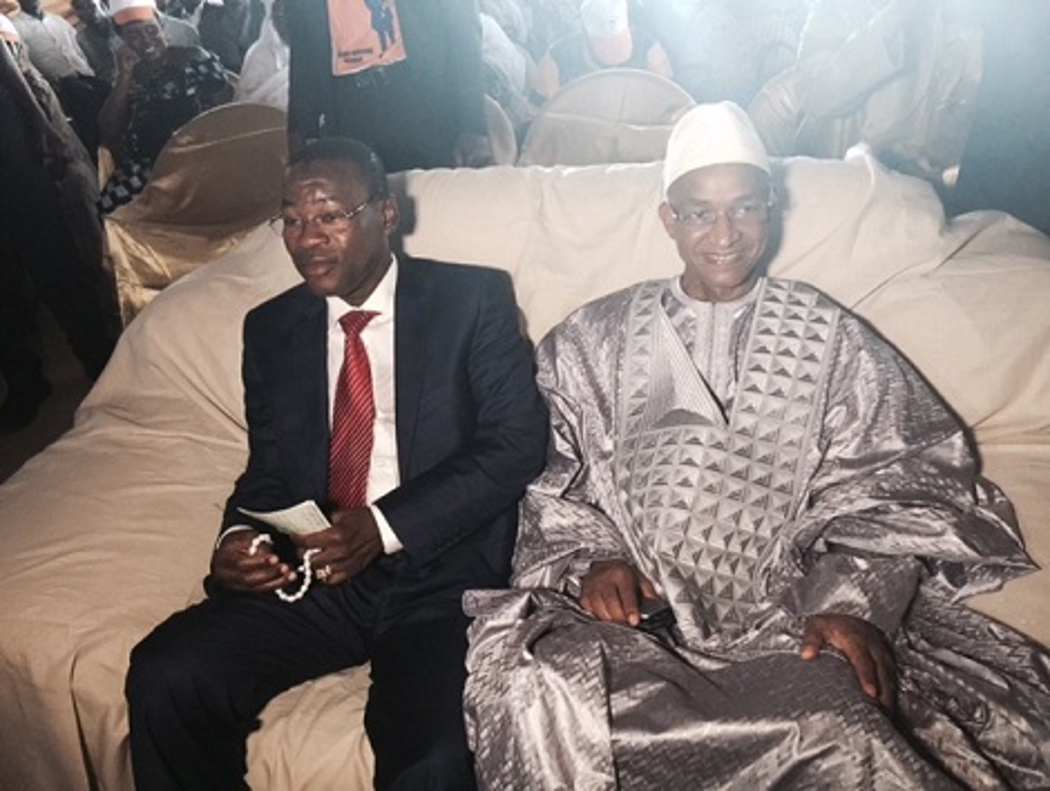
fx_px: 881
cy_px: 396
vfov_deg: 48.3
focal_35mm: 29
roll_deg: +5.1
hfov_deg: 61.6
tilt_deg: -26.4
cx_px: 525
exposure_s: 1/15
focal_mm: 4.15
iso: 125
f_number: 2.2
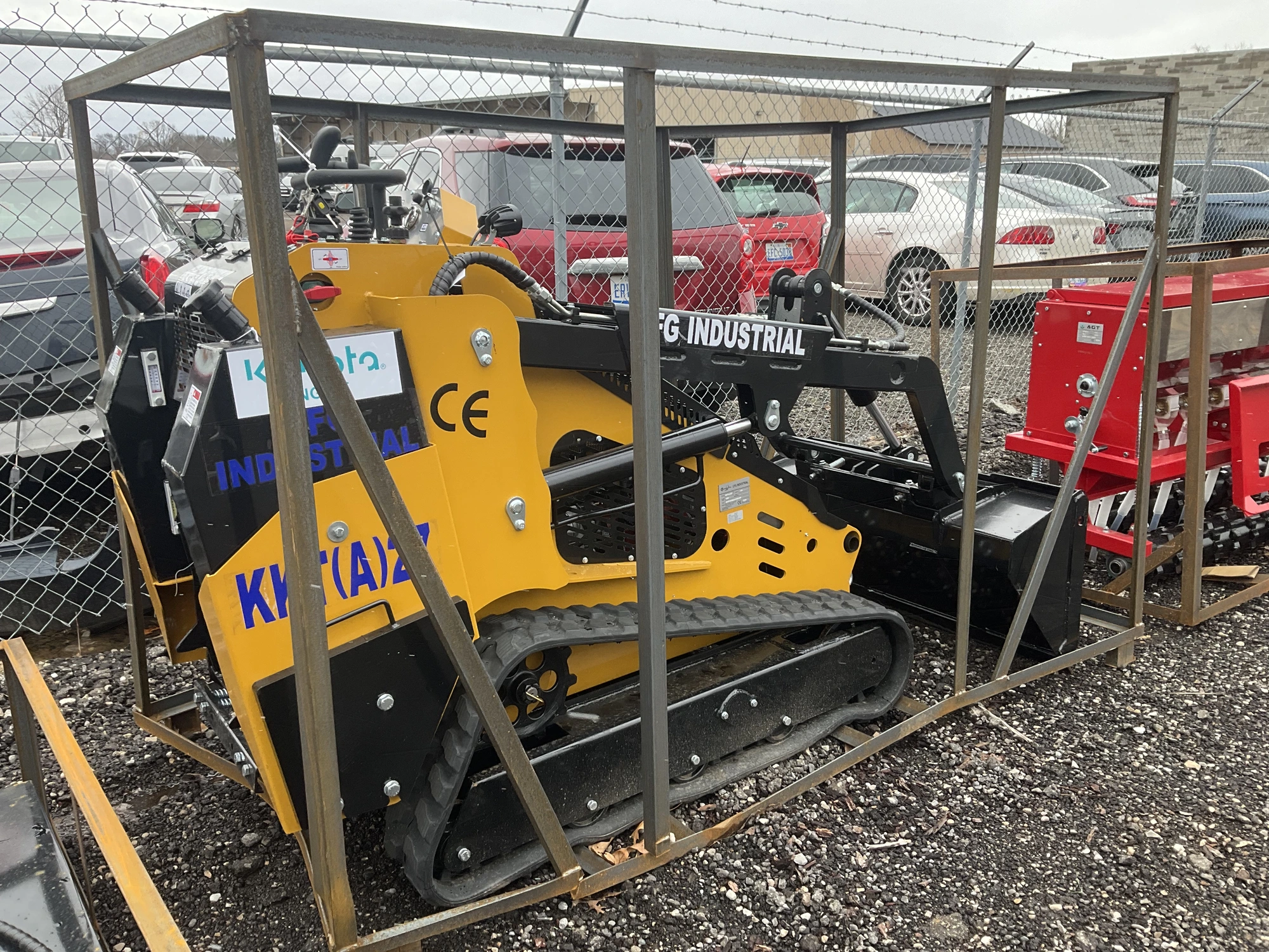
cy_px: 476
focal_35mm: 29
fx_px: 1063
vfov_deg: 48.2
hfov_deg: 61.7
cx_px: 634
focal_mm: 3
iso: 25
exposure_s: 1/233
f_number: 1.8
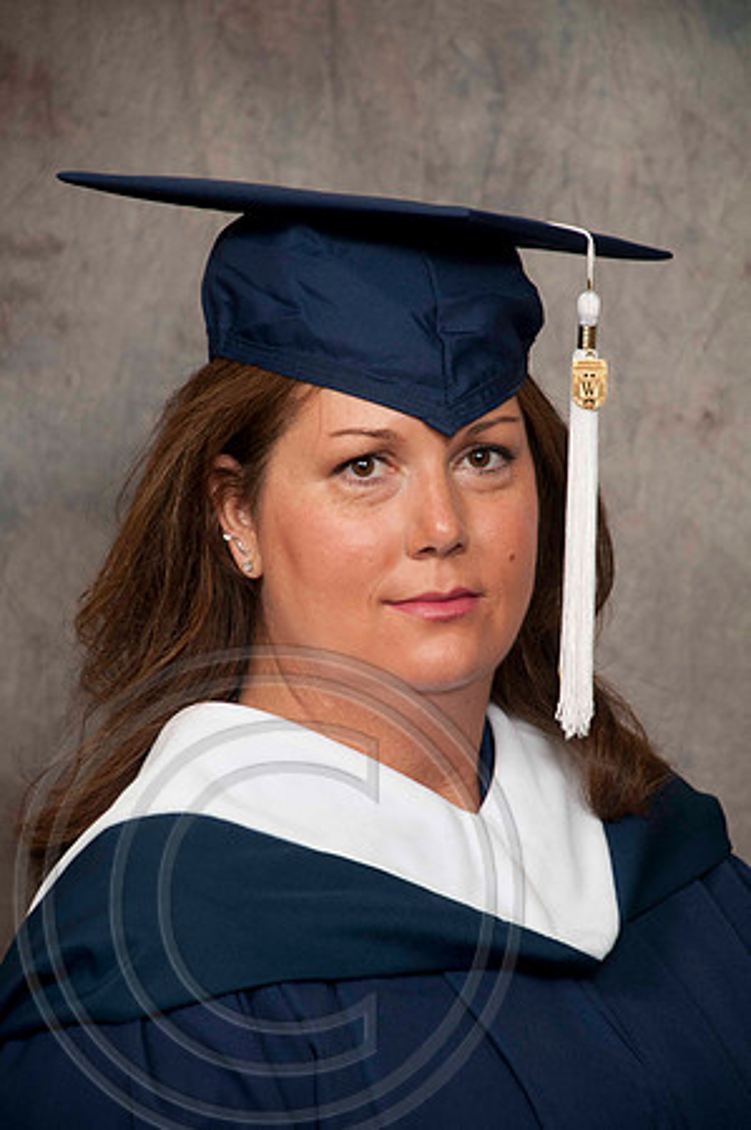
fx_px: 5645
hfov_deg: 7.6
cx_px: 376
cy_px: 565
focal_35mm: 180
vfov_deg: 11.4
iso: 200
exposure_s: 1/60
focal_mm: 120
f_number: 5.6
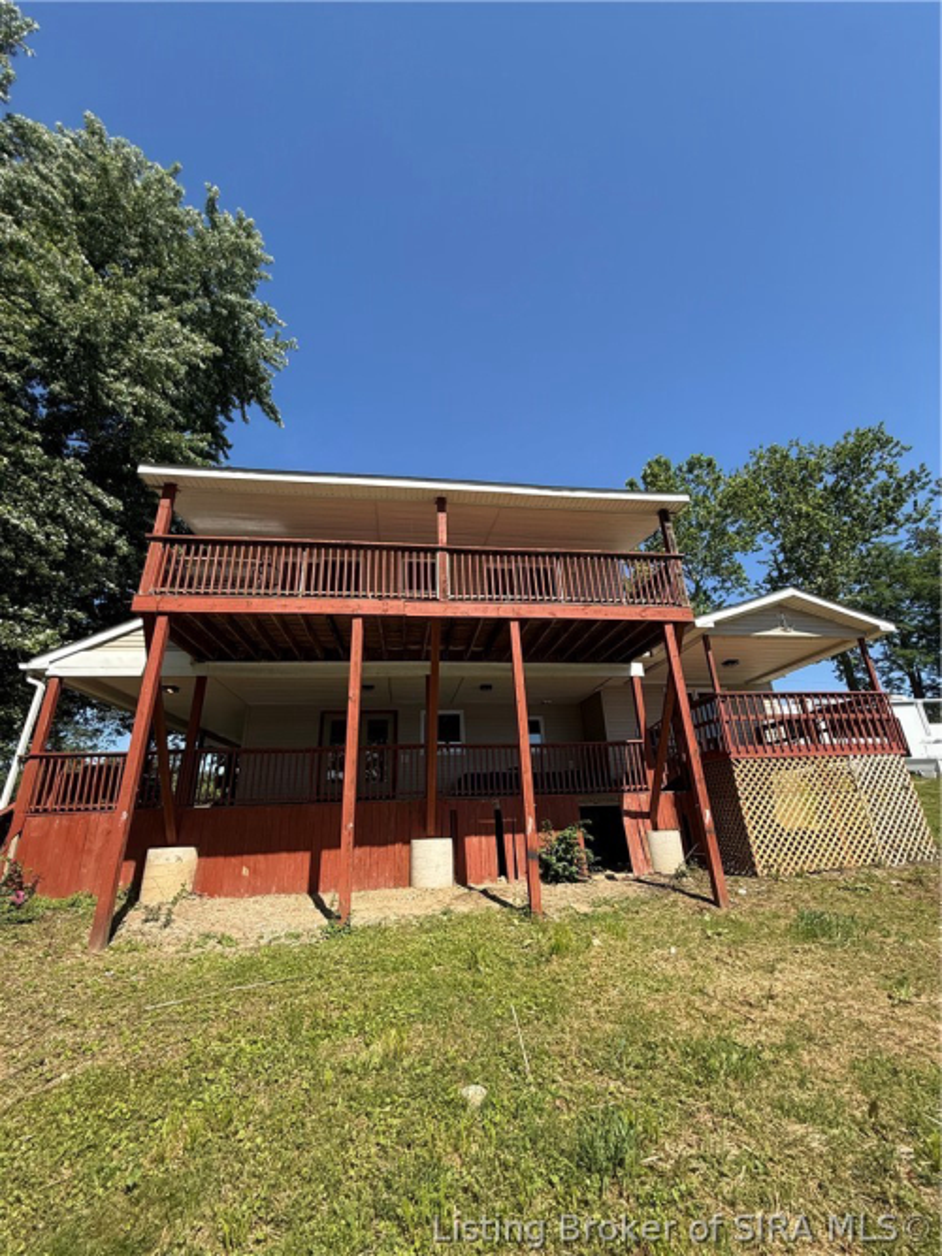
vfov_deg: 102.1
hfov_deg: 85.7
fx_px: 508
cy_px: 628
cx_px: 471
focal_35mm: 14
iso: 50
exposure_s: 1/901
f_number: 2.2
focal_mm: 2.22
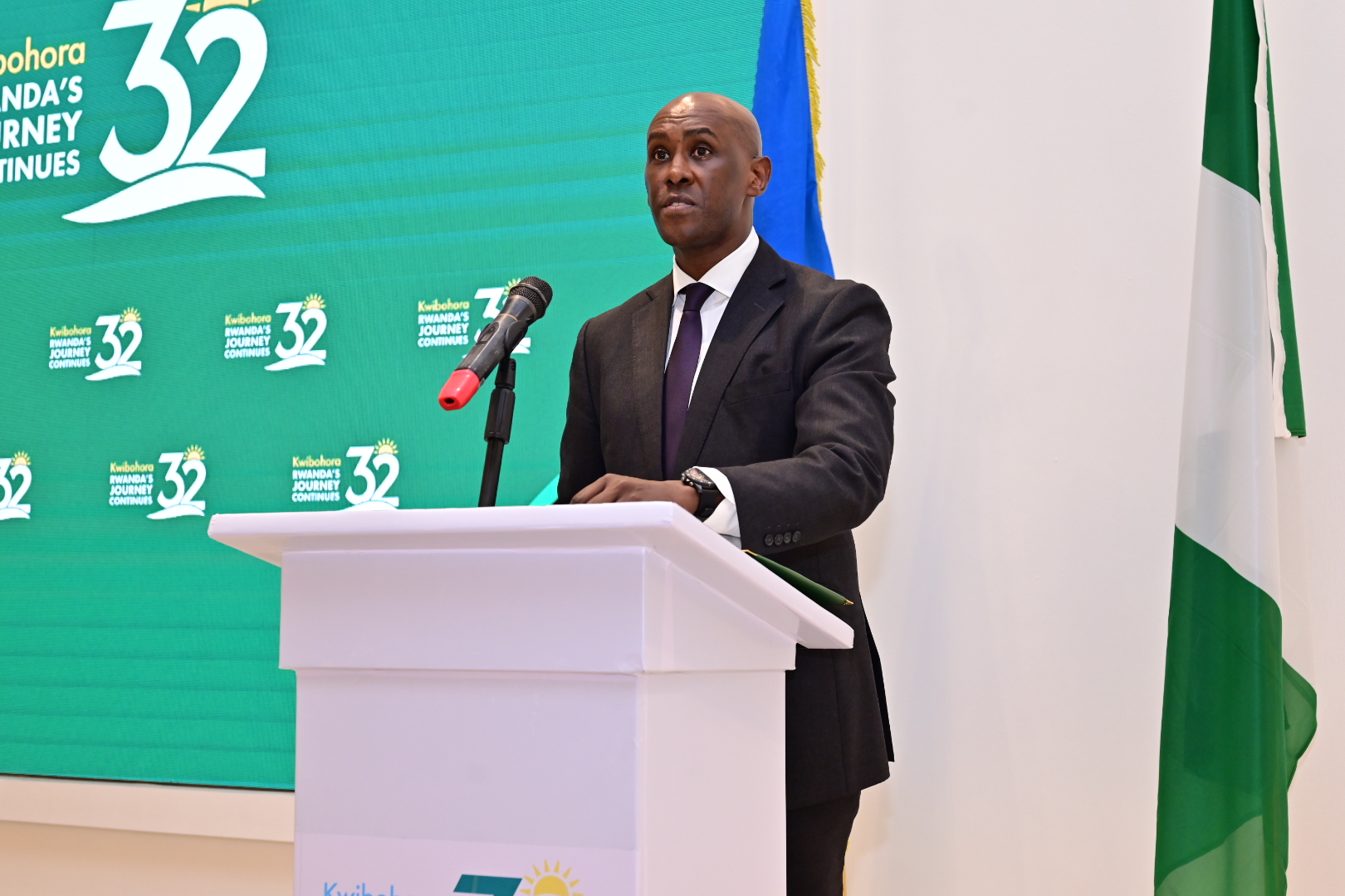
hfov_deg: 39.6
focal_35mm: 50
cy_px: 448
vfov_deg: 27.0
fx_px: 1868
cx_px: 672
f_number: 5
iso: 1600
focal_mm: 50
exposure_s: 1/160
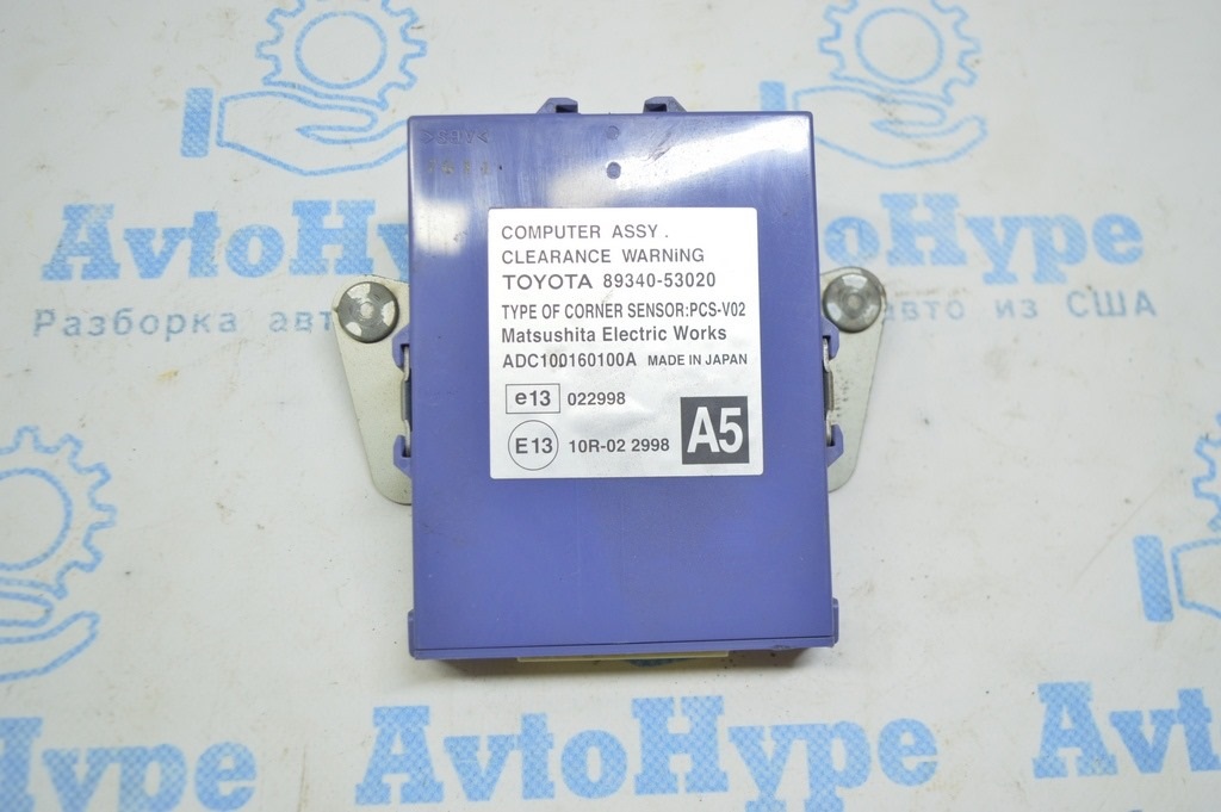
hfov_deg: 51.3
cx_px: 610
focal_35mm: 38
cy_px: 406
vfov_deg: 35.4
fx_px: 1271
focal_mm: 25
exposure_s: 1/60
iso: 400
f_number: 4
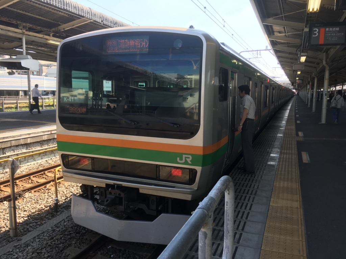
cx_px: 173
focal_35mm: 29
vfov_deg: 48.2
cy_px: 130
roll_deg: -0.2
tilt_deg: -10.2
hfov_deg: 61.7
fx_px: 290
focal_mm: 4.15
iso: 25
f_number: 2.2
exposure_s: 1/330
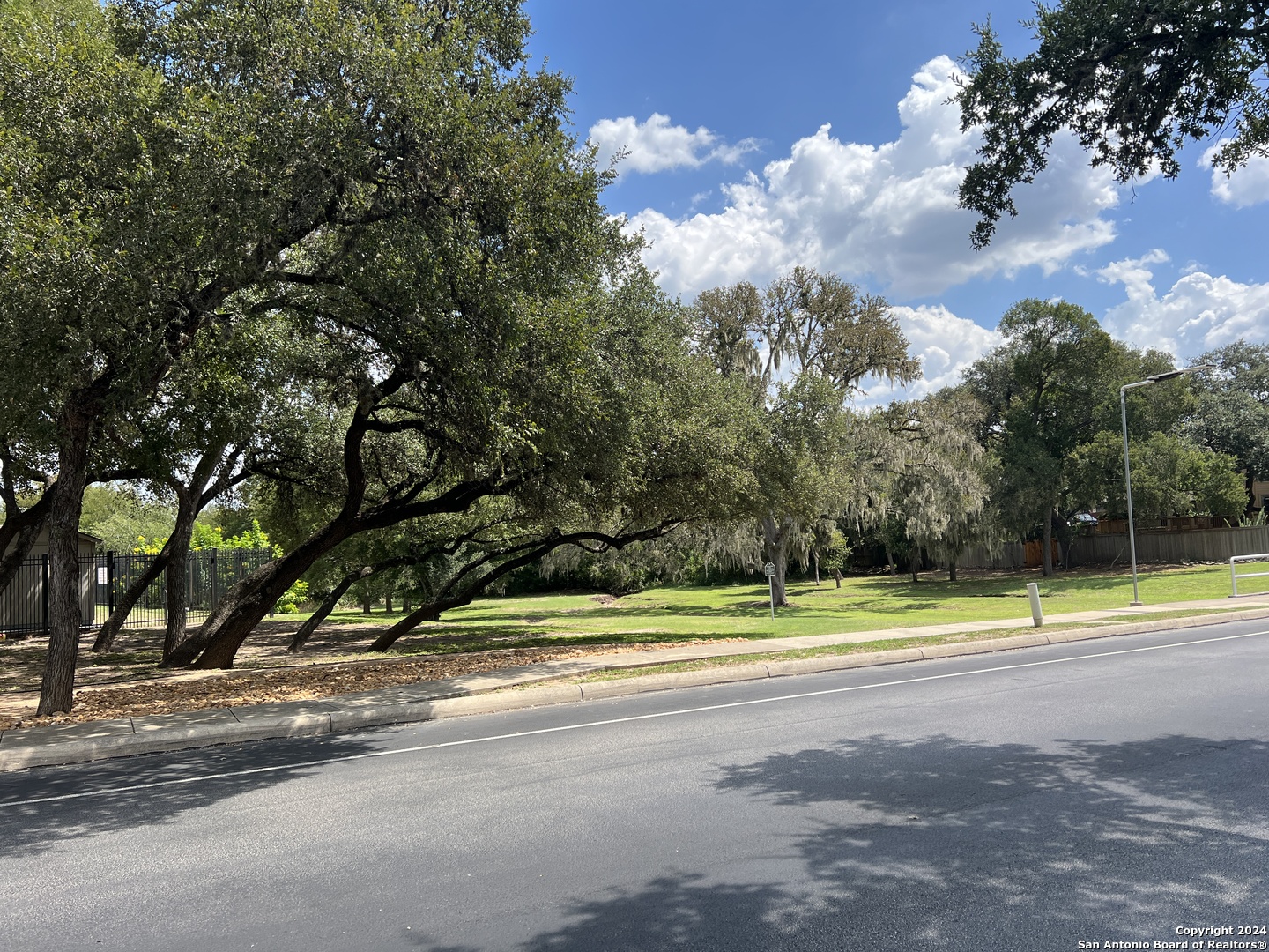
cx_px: 634
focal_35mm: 26
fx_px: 953
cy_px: 476
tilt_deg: +3.3
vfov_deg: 53.1
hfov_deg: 67.3
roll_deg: +2.5
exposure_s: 1/2841
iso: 50
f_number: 1.5
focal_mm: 5.7
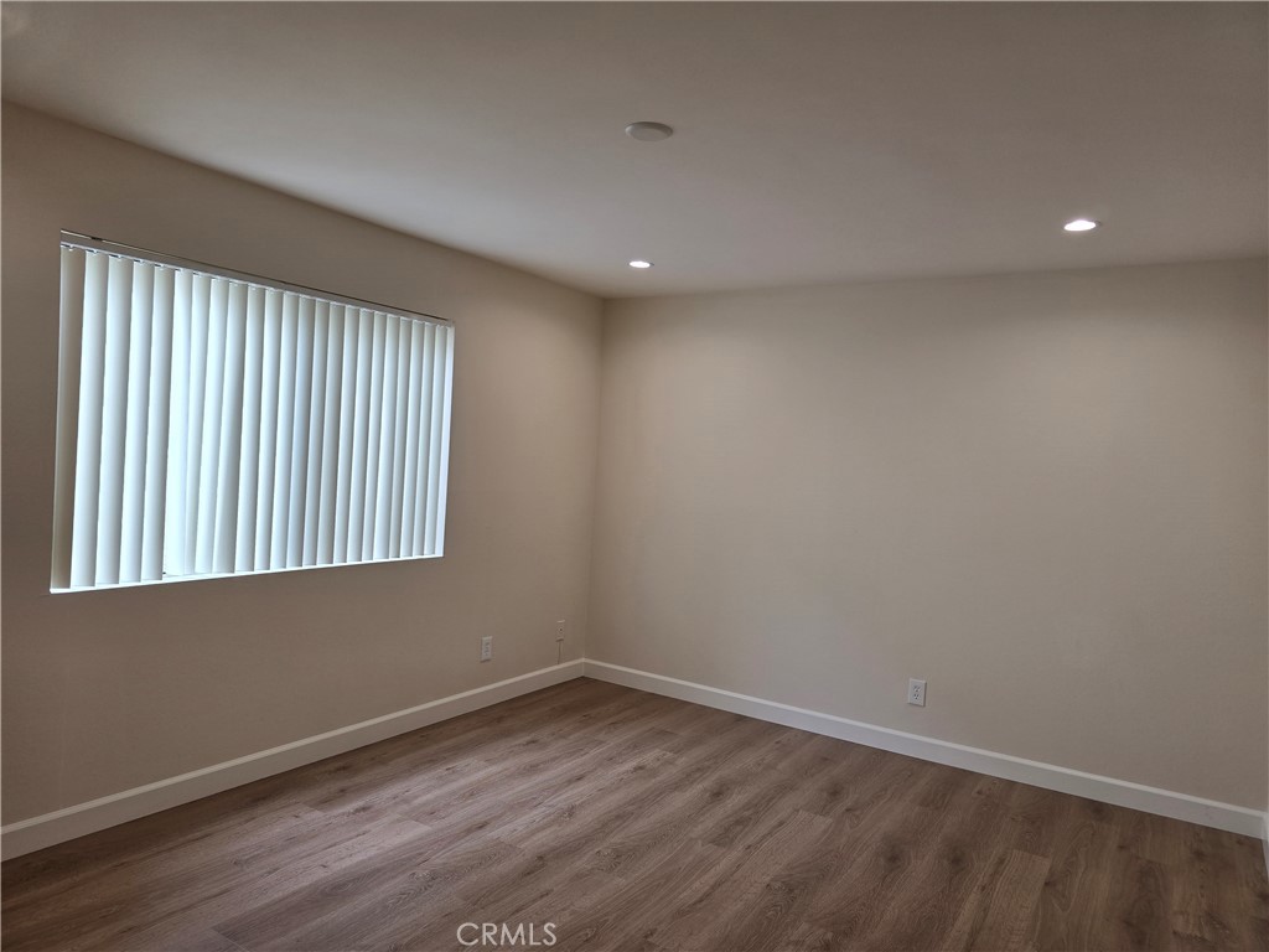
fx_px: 843
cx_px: 634
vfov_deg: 58.9
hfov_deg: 73.9
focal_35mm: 23
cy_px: 476
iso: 50
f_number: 1.7
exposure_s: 1/120
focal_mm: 6.3
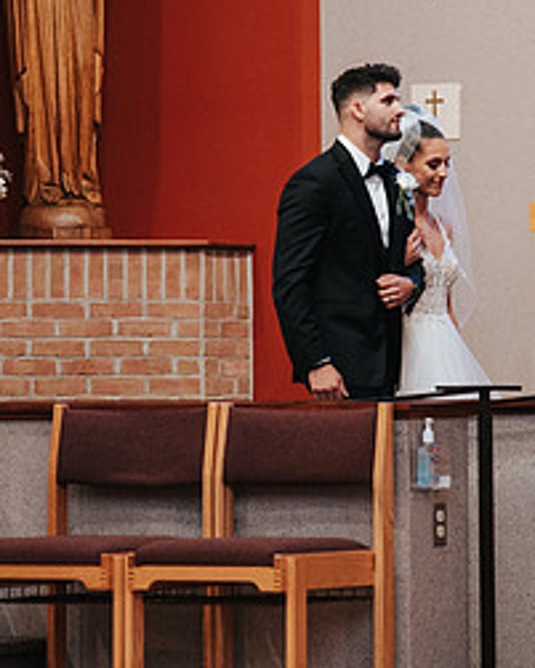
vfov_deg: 6.4
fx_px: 5993
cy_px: 205
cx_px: 347
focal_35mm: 303
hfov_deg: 5.1
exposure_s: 1/200
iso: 1000
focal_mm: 120
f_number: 4
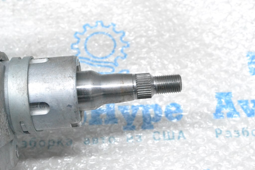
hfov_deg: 24.6
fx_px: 584
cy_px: 85
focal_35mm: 82
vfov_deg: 16.6
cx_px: 128
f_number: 9
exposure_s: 1/160
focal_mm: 55
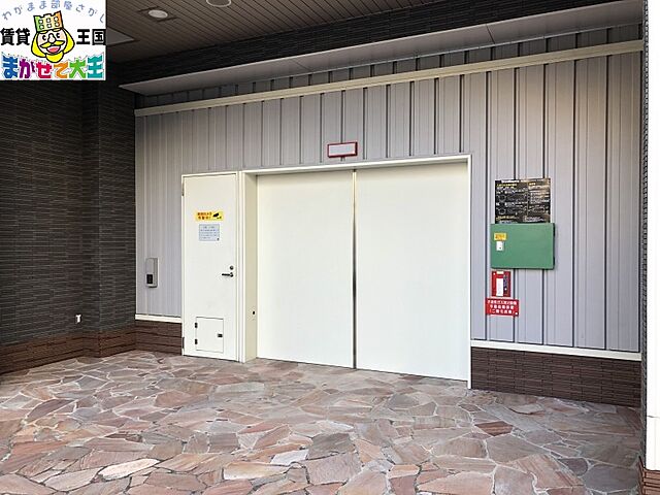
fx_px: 534
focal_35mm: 28
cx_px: 330
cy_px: 248
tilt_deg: -1.5
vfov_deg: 49.7
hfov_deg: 63.4
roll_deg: +0.1
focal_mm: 4
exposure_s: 1/120
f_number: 1.8
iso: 32
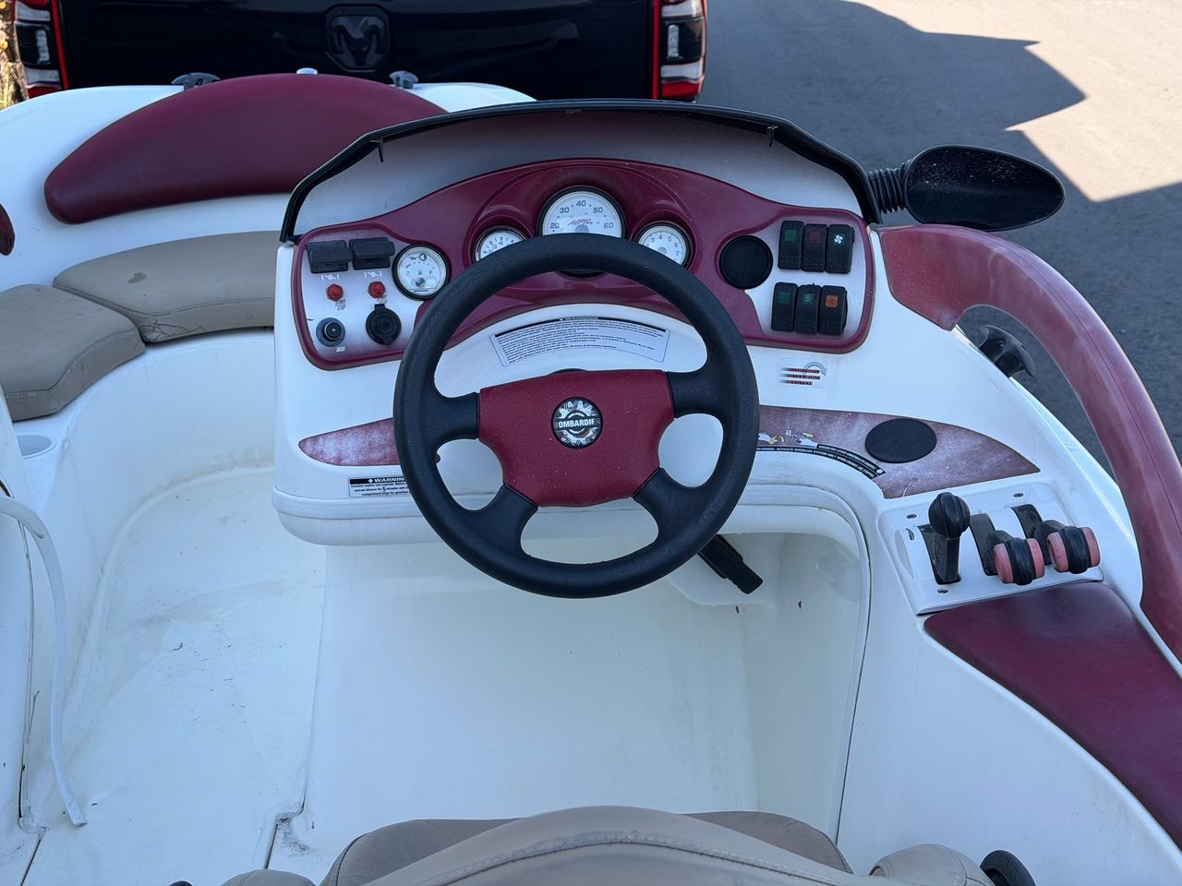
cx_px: 591
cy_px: 443
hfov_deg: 39.7
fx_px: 1639
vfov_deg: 30.3
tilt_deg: -23.3
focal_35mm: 48
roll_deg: +0.3
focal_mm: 6.76
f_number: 1.78
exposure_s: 1/1013
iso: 64
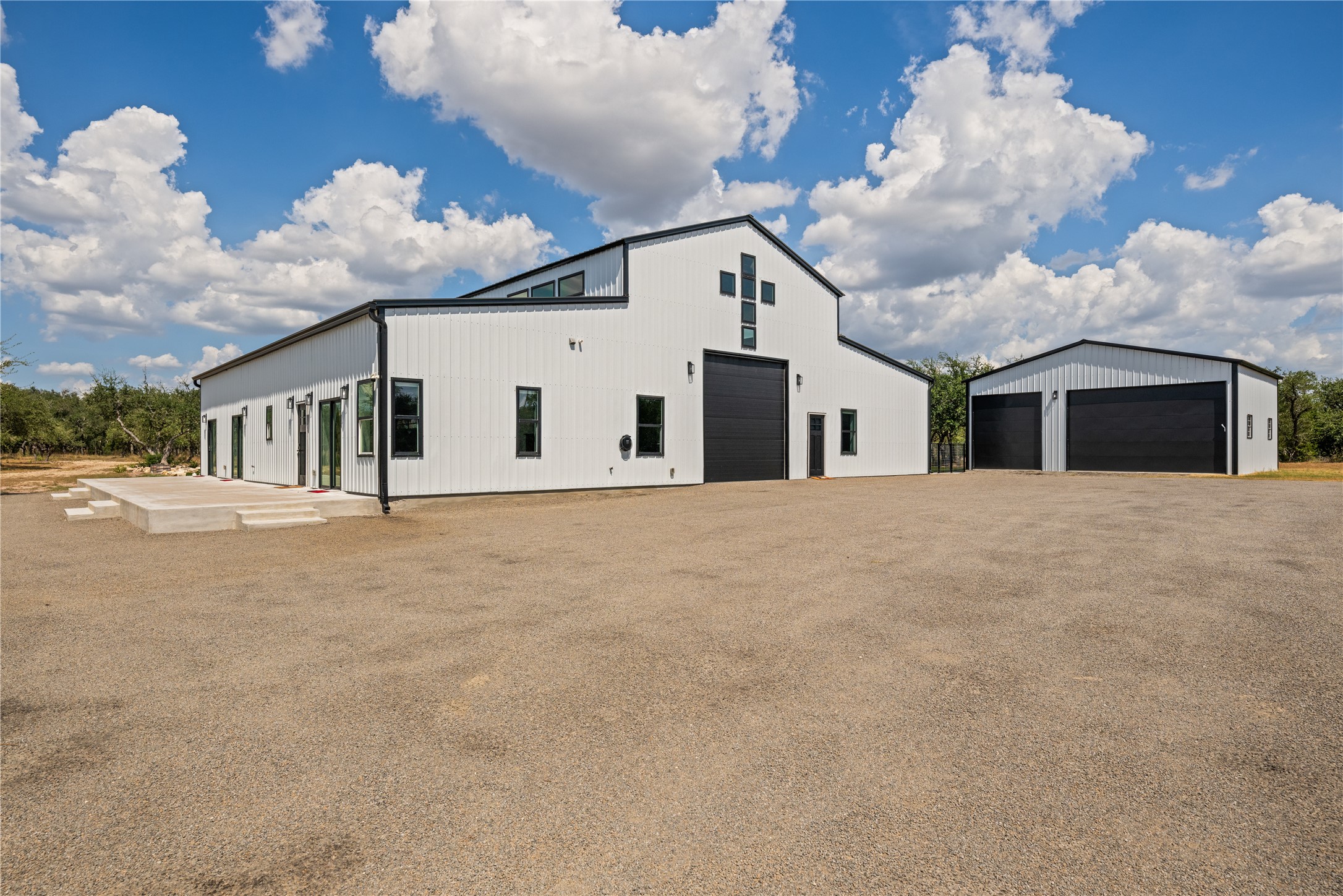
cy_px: 448
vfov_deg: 64.6
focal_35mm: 19
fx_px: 709
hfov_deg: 86.9
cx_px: 672
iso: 400
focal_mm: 19
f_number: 8
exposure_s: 1/4000
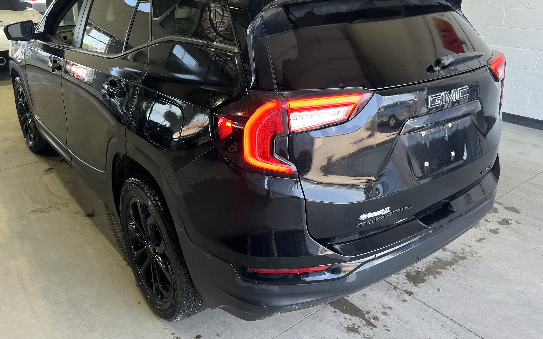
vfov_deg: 40.4
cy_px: 134
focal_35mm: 31
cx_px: 257
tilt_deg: -18.3
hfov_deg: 61.2
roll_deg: +0.8
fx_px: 459
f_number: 1.5
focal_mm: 5.7
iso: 64
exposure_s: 1/121
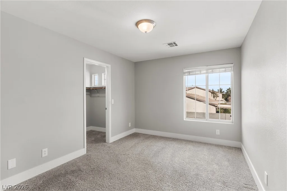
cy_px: 96
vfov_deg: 70.5
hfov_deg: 93.3
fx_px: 136
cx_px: 144
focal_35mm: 17
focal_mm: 17
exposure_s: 1/25
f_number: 8
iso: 500
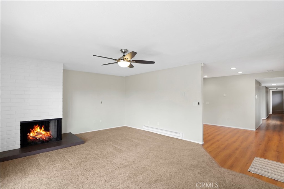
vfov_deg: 73.8
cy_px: 94
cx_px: 142
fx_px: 126
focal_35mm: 16
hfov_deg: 96.7
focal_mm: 16
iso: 1250
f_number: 8
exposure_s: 1/20
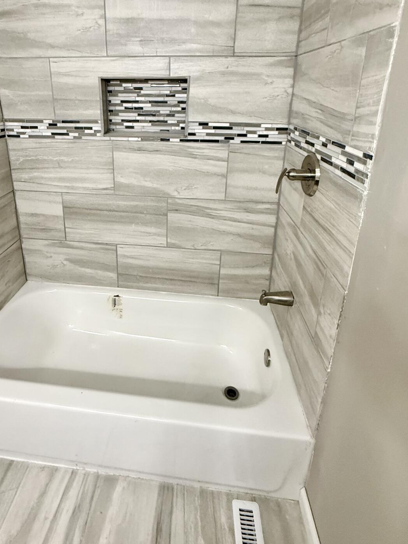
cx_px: 161
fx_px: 314
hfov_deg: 65.3
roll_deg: +0.4
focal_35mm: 20
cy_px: 187
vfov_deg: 79.4
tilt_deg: -16.4
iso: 250
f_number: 2.2
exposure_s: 1/60
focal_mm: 2.22
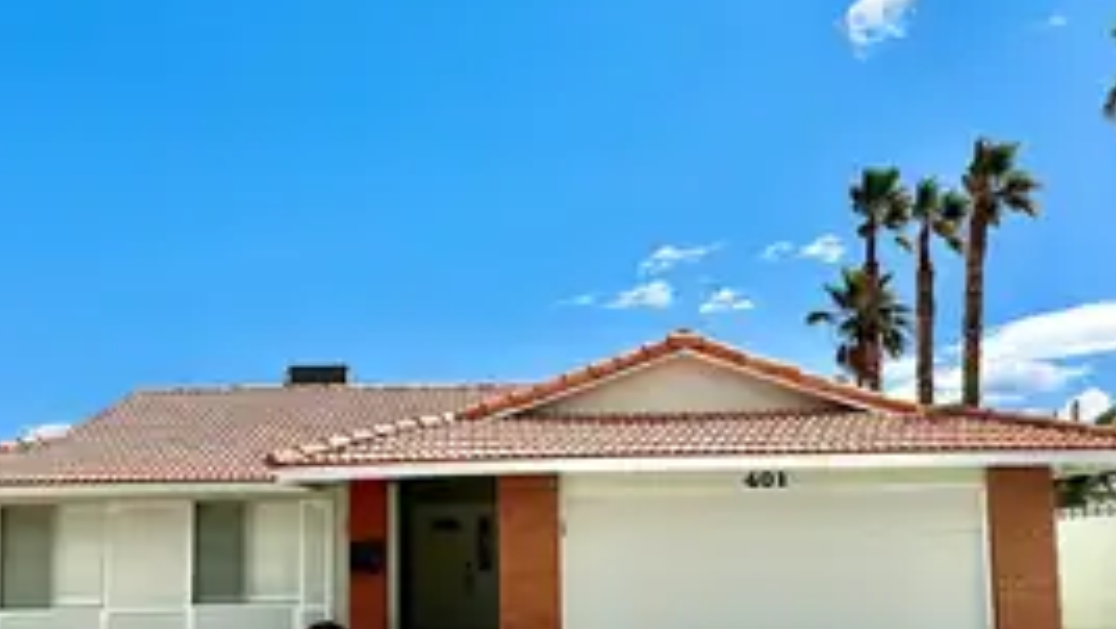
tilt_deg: +5.9
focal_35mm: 39
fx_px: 1155
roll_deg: +0.5
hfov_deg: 51.4
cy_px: 450
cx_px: 466
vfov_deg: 30.1
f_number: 1.78
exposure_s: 1/10753
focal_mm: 6.86
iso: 80
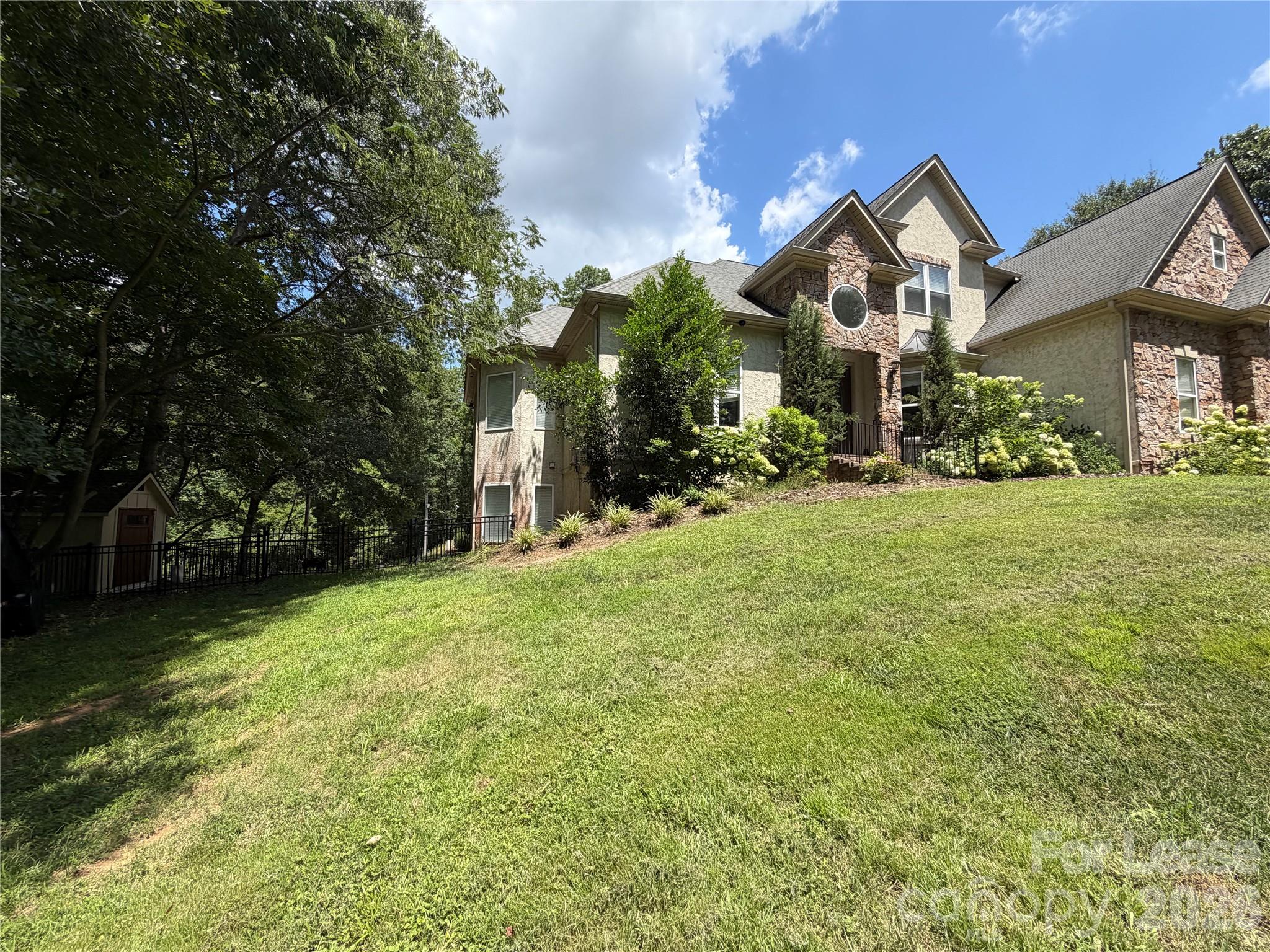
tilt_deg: +5.3
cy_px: 476
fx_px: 514
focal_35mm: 14
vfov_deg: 85.7
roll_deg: -0.6
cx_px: 635
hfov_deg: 102.1
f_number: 2.2
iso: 40
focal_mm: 2.22
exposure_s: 1/770
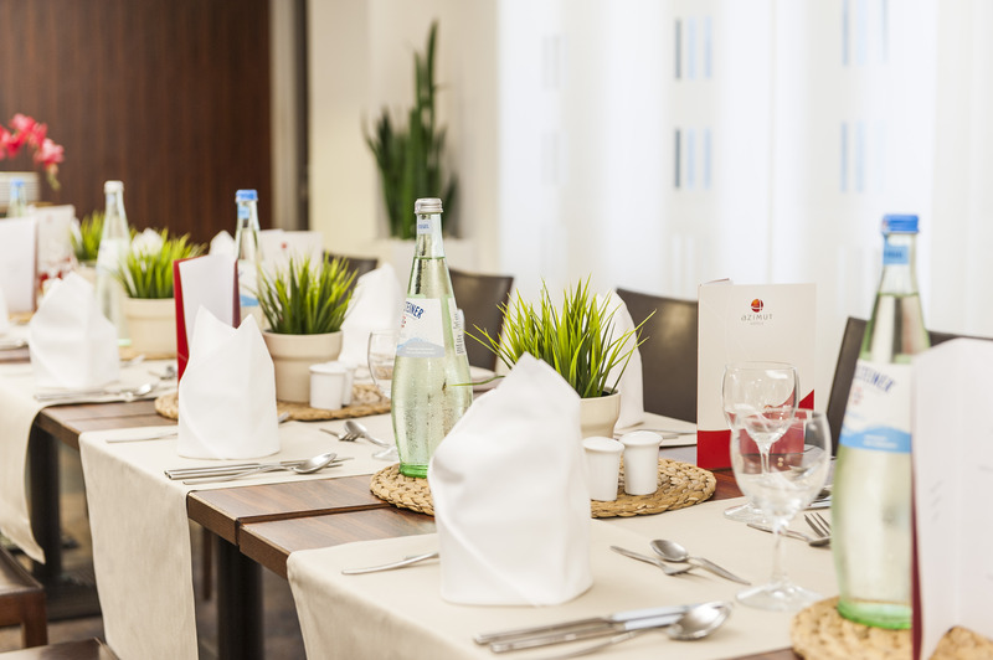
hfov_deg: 33.4
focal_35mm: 60
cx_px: 496
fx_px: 1654
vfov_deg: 22.6
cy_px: 330
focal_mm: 60
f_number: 4
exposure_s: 1/8
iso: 200
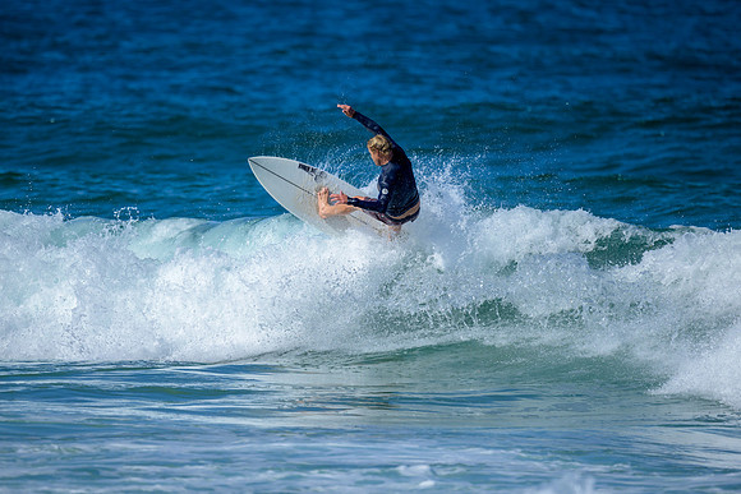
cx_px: 370
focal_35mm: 800
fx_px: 16470
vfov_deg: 1.7
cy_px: 247
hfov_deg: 2.6
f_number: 6.3
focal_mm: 800
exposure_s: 1/2500
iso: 250
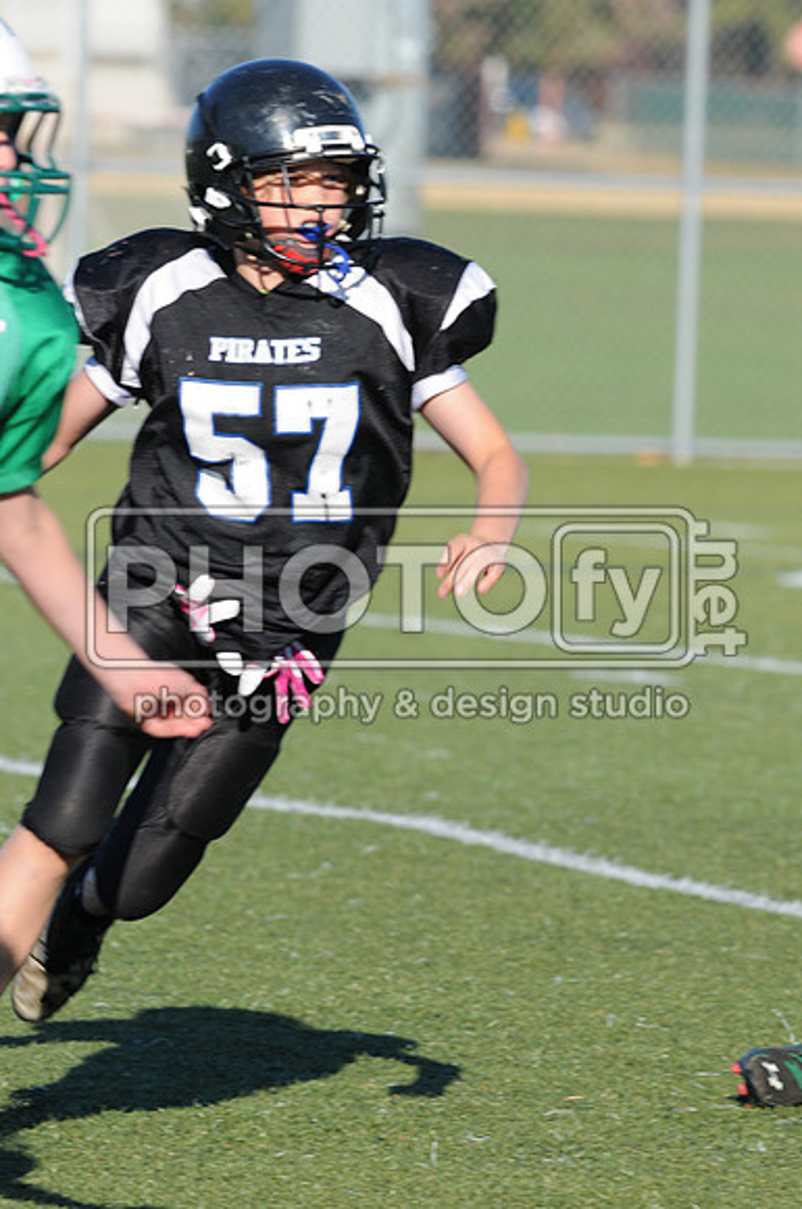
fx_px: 15081
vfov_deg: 4.6
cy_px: 604
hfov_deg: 3.0
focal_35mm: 450
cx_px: 401
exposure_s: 1/500
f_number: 8
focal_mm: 300
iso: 200
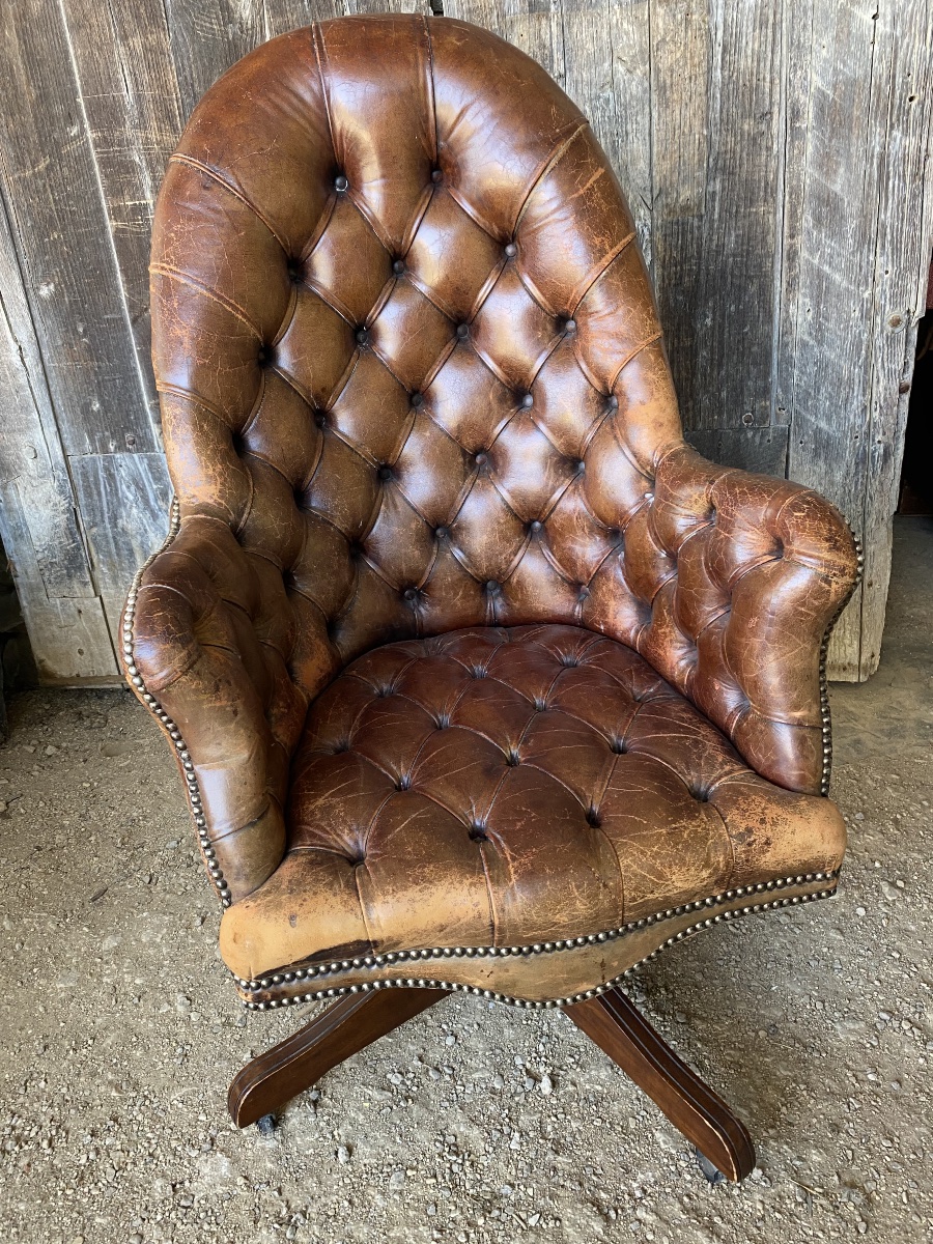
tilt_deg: -23.1
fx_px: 934
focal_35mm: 26
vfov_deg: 67.3
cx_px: 466
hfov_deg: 53.1
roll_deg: +4.2
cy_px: 622
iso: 125
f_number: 1.8
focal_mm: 4.25
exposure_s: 1/76
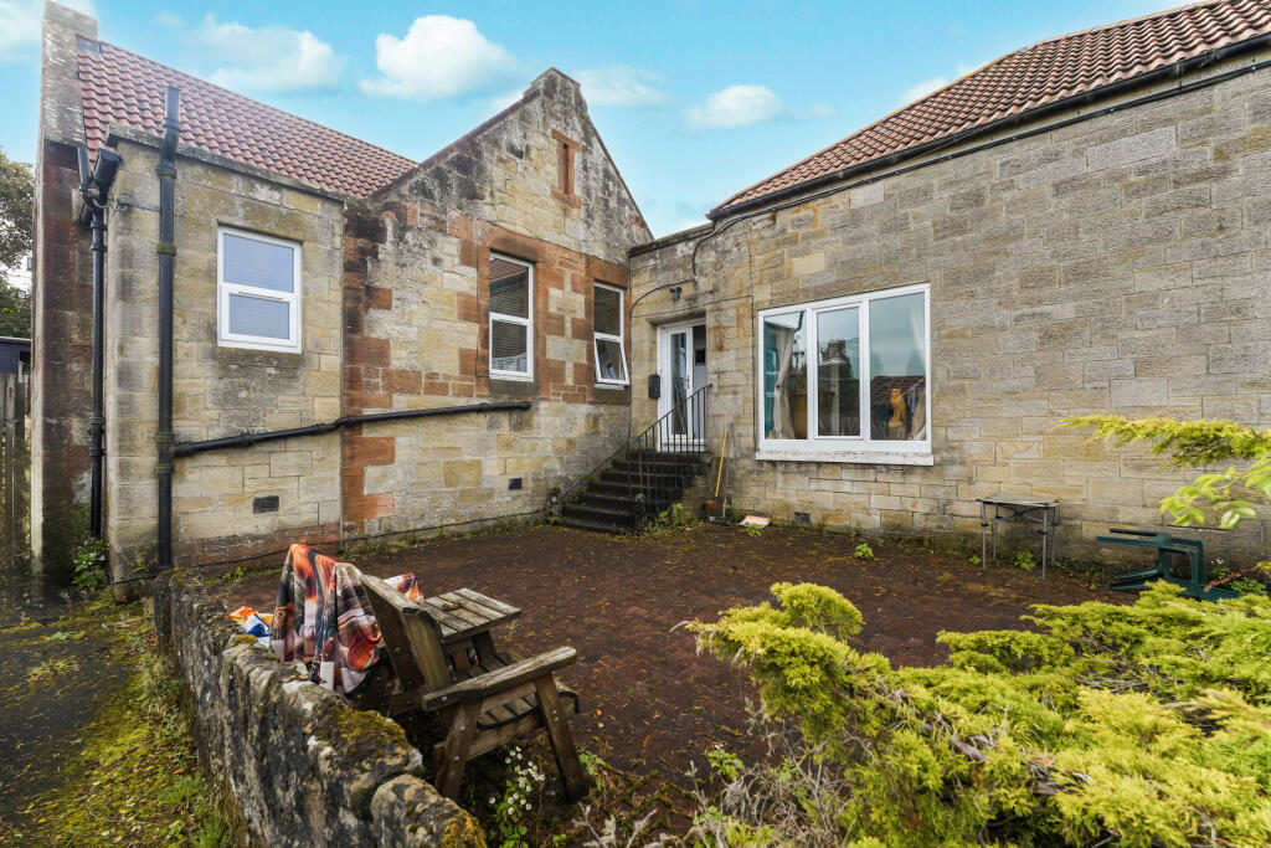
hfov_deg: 96.7
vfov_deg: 73.8
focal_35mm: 16
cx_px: 636
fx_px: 565
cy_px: 424
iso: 160
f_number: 5.6
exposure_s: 1/100
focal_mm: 16
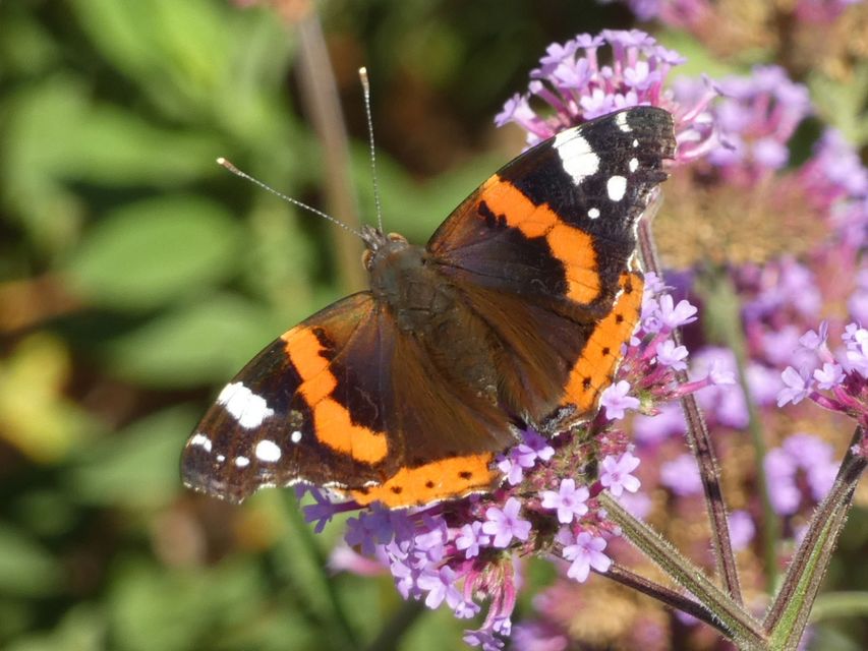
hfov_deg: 6.4
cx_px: 434
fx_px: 7749
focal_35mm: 309
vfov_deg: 4.8
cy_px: 326
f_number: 5.6
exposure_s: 1/80
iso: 80
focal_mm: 55.4
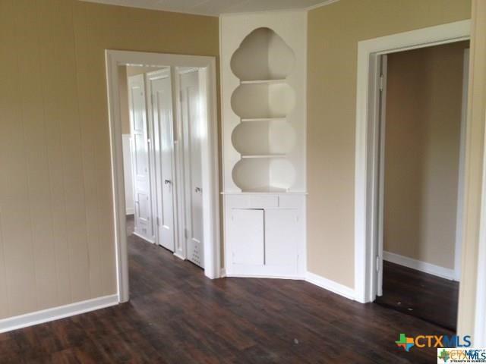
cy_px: 182
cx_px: 243
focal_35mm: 35
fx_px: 491
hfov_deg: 52.6
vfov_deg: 40.7
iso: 50
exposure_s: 1/24
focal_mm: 4.28
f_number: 2.4
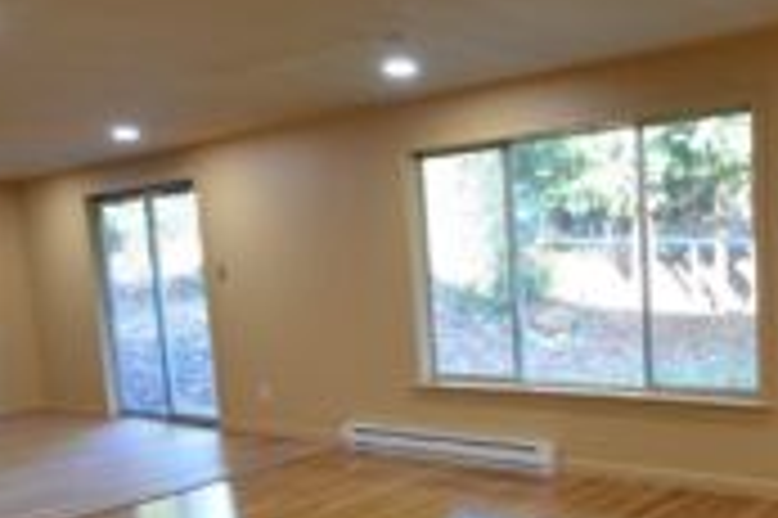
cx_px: 607
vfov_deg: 34.5
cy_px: 345
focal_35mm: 38
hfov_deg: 48.1
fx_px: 824
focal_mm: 11
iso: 800
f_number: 3.5
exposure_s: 1/50
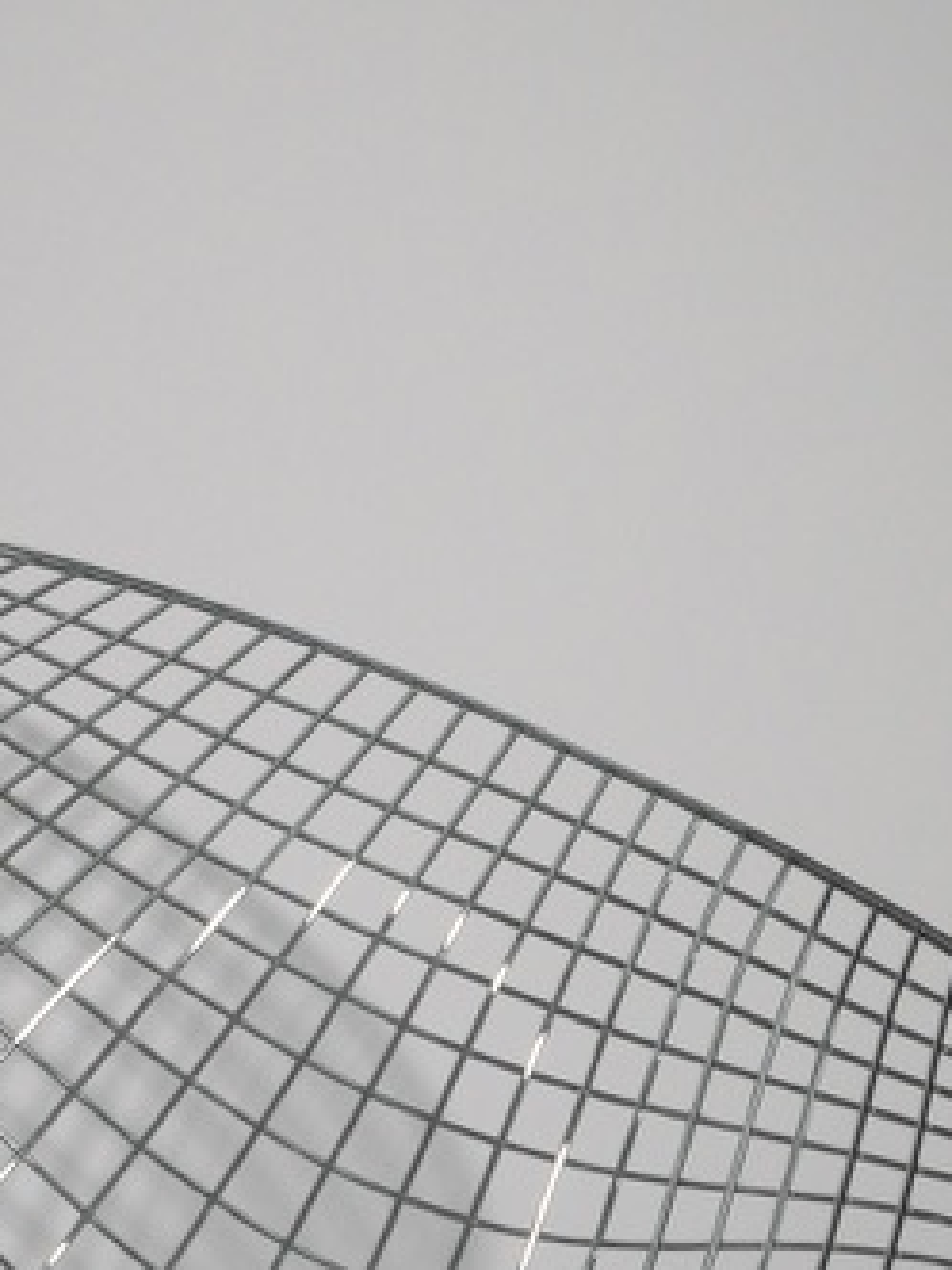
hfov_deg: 13.9
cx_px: 38
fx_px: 3850
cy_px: 1343
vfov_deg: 18.1
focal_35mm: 105
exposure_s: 1/80
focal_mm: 17
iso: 200
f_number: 4
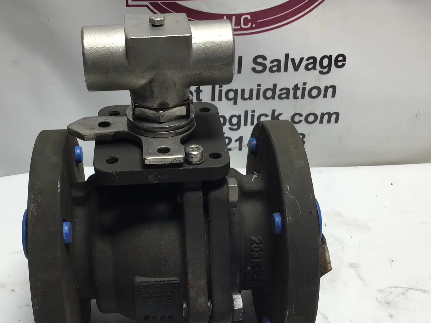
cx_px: 186
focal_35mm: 48
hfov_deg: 39.6
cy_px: 201
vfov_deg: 30.1
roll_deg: -0.8
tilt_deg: -36.2
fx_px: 598
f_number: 2.4
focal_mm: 3.3
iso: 32
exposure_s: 1/120
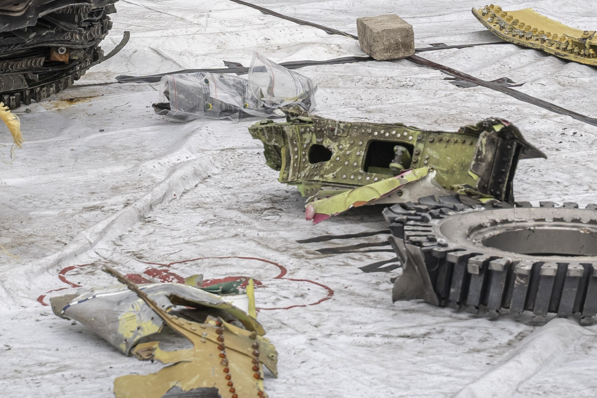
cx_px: 509
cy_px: -178
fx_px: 3847
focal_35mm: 232
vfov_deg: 5.9
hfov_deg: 8.8
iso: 400
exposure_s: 1/1250
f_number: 8
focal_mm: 75
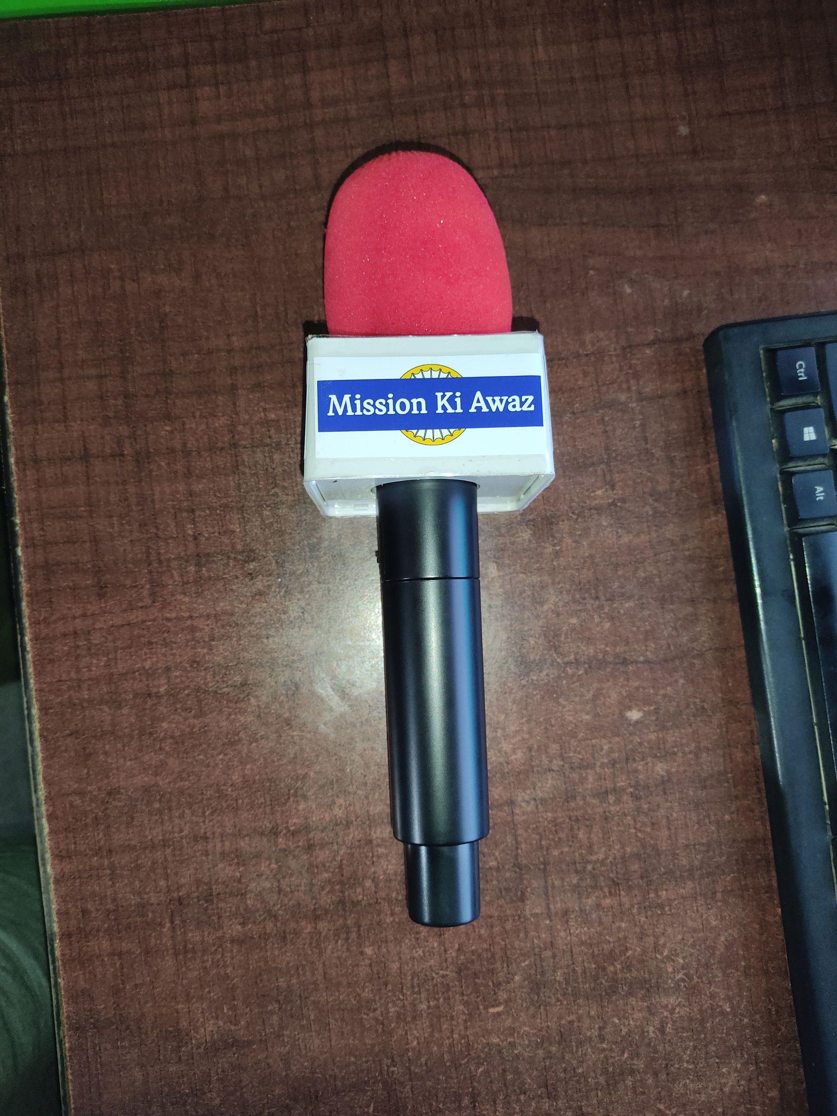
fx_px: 838
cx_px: 418
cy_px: 558
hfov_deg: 53.1
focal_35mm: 26
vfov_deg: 67.3
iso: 1083
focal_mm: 4.74
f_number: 1.79
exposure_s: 1/25
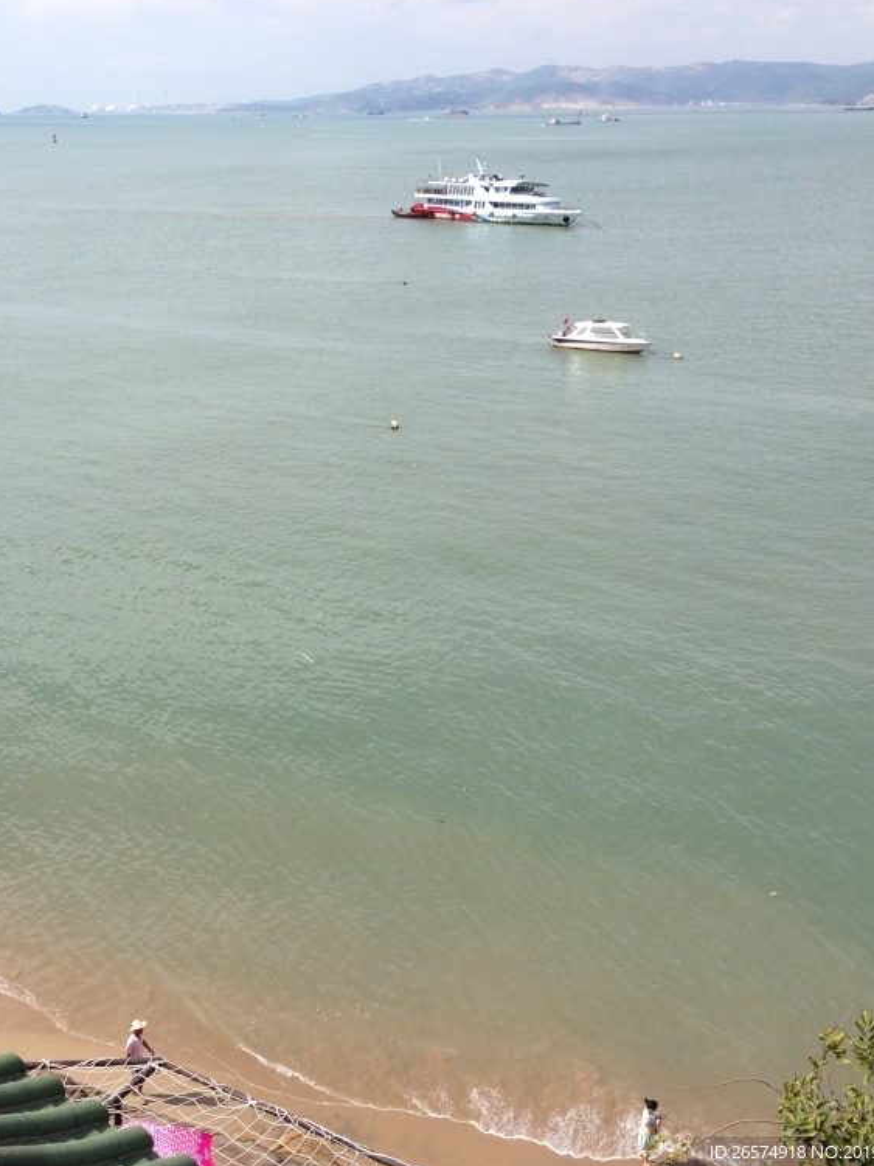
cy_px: 587
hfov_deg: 31.8
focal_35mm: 45
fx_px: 1515
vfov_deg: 42.1
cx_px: 267
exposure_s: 1/1695
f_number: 2.4
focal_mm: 4.12
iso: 50
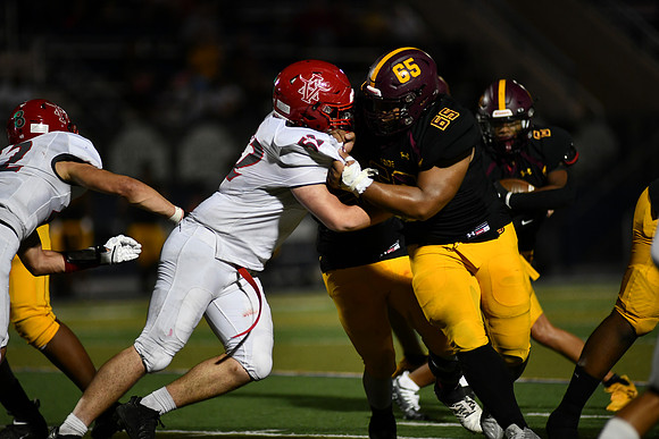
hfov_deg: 6.9
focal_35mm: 300
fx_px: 5493
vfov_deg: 4.6
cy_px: 220
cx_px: 330
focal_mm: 300
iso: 1800
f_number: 2.8
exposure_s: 1/1000
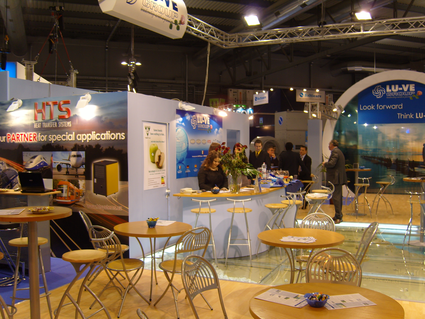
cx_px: 212
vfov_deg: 40.7
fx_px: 430
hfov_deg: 52.6
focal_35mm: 35
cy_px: 160
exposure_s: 1/45
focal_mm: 7.4
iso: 80
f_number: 2.8
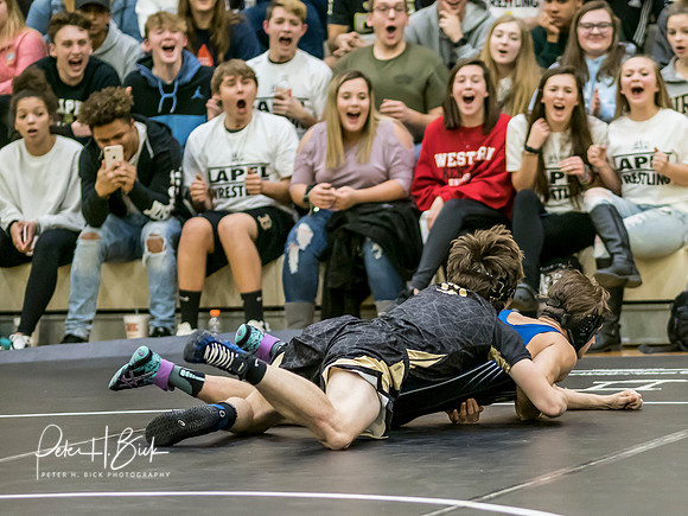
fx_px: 4018
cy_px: 348
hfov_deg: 9.8
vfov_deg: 7.3
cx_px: 464
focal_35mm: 202
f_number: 1.8
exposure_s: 1/800
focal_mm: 75
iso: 3200
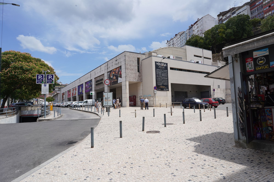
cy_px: 91
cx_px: 137
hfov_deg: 73.7
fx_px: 183
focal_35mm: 24
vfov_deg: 53.1
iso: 100
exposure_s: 1/100
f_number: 16
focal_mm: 24
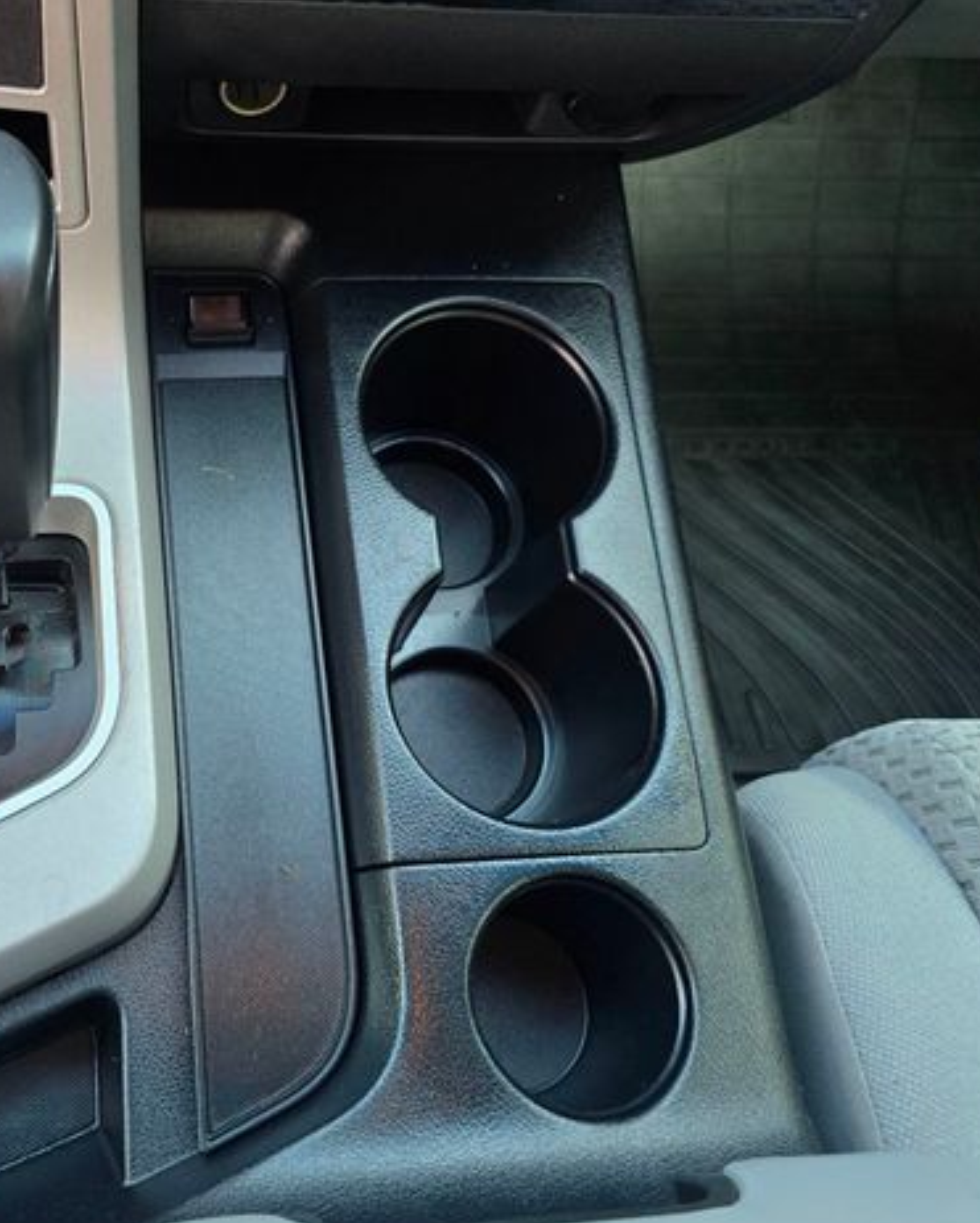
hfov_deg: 44.5
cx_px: 174
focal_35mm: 31
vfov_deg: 57.1
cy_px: 629
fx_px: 1123
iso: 400
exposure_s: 1/120
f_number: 1.7
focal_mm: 6.3
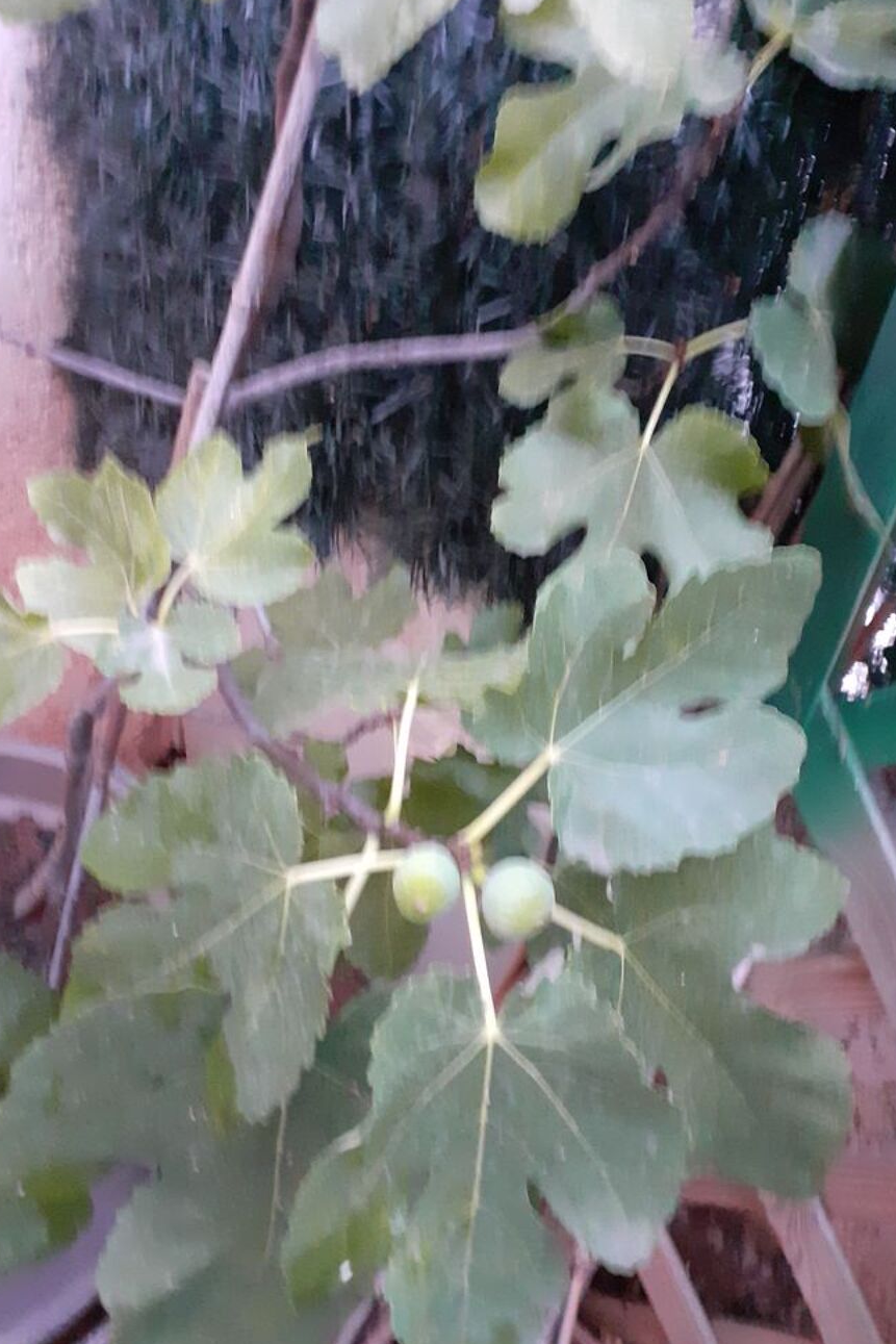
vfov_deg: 63.7
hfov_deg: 45.0
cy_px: 669
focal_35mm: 29
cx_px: 440
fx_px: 1082
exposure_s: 1/20
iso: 800
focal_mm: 3.6
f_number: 1.9
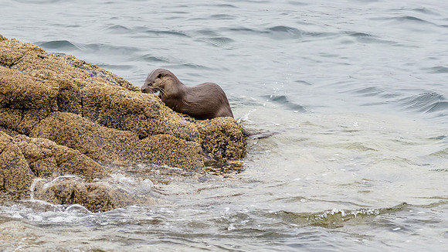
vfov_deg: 1.1
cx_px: 162
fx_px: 12598
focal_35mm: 1061
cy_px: 87
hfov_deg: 2.0
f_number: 4.5
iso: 800
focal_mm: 300
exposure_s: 1/1250
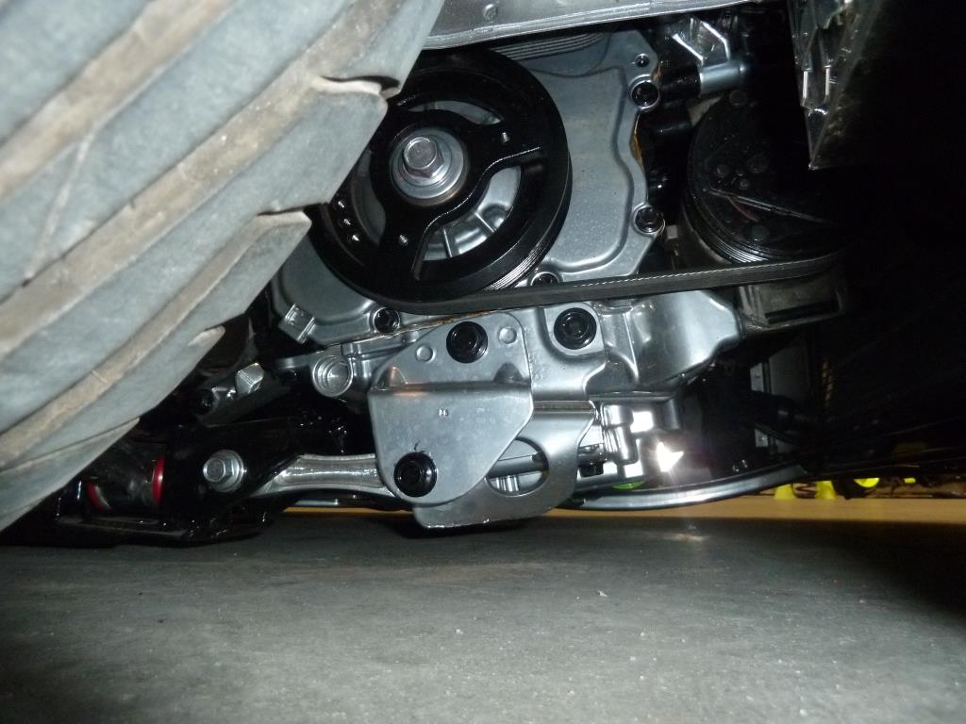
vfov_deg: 54.9
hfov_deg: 69.4
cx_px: 483
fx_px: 698
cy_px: 362
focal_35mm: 25
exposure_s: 1/30
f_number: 3.3
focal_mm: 4.1
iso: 320
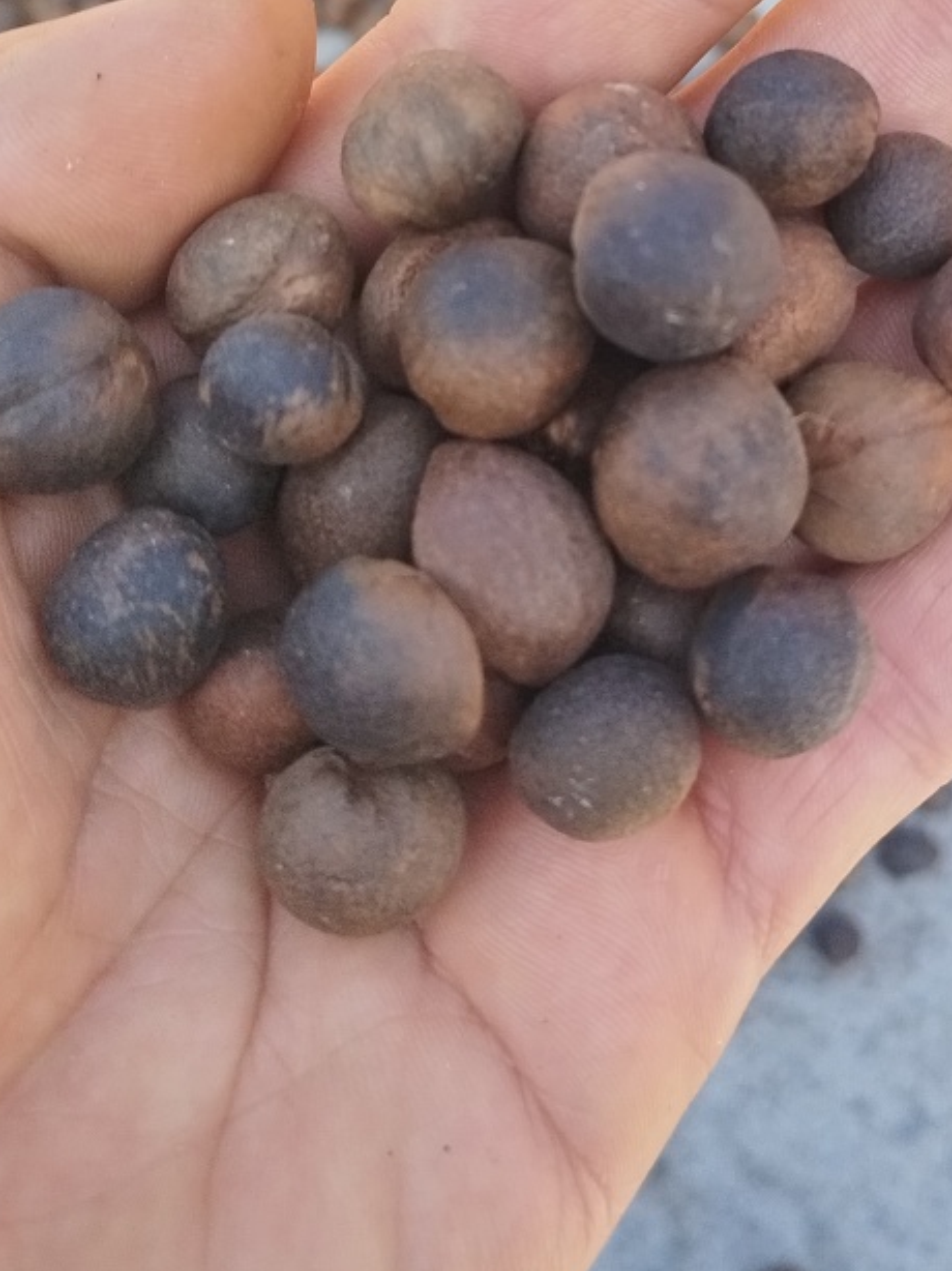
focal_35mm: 40
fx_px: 1468
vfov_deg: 44.8
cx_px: 697
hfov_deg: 35.3
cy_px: 274
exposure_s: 1/323
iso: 100
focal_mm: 5.52
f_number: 1.9
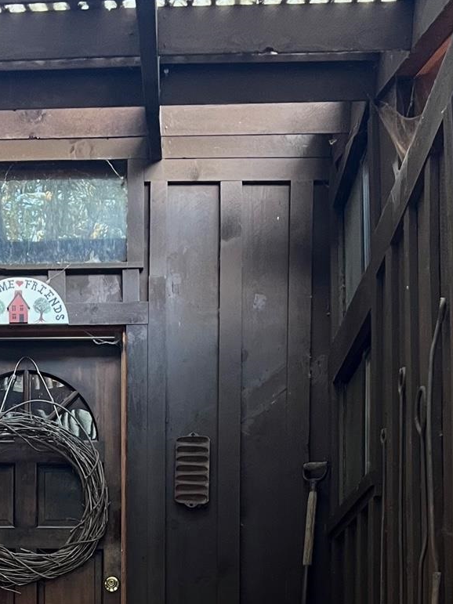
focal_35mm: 68
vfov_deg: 25.9
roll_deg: -0.4
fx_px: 1187
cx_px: 125
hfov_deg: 21.5
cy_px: 700
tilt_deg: +1.4
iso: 160
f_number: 1.5
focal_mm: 5.7
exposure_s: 1/60
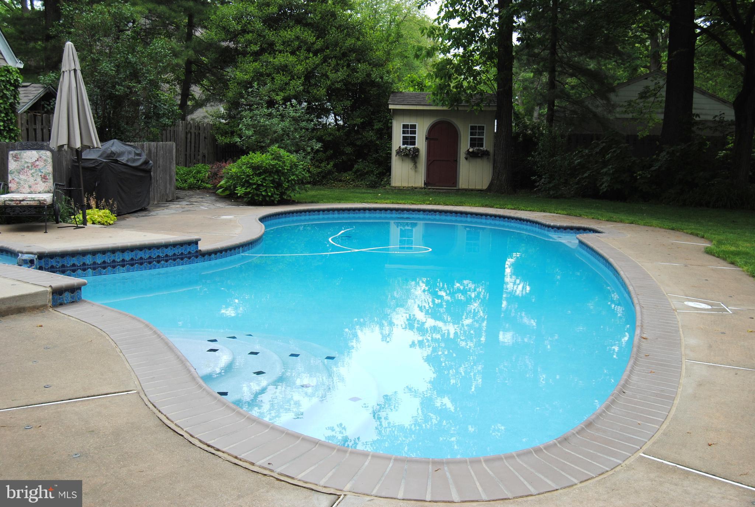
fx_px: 756
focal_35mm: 36
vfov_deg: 37.0
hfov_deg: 53.0
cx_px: 378
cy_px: 254
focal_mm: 24
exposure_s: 1/200
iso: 100
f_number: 6.3
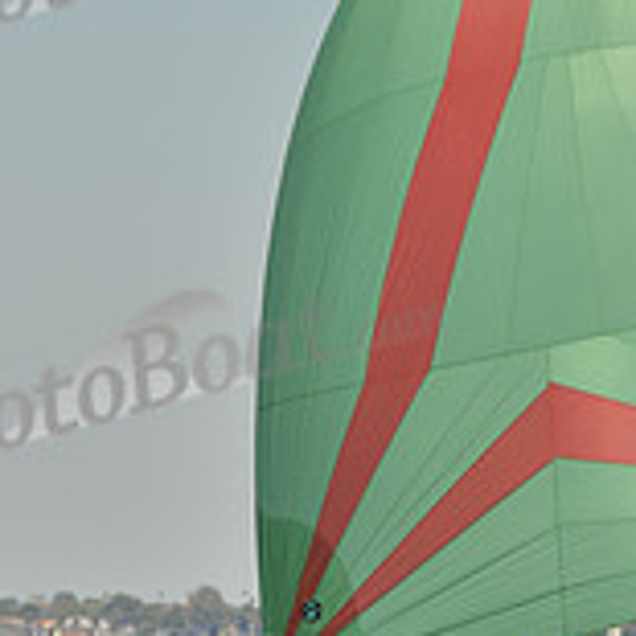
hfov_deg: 2.8
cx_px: 659
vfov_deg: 2.8
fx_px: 13200
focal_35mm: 635
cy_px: 107
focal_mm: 200
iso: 280
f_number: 6.3
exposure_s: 1/1600
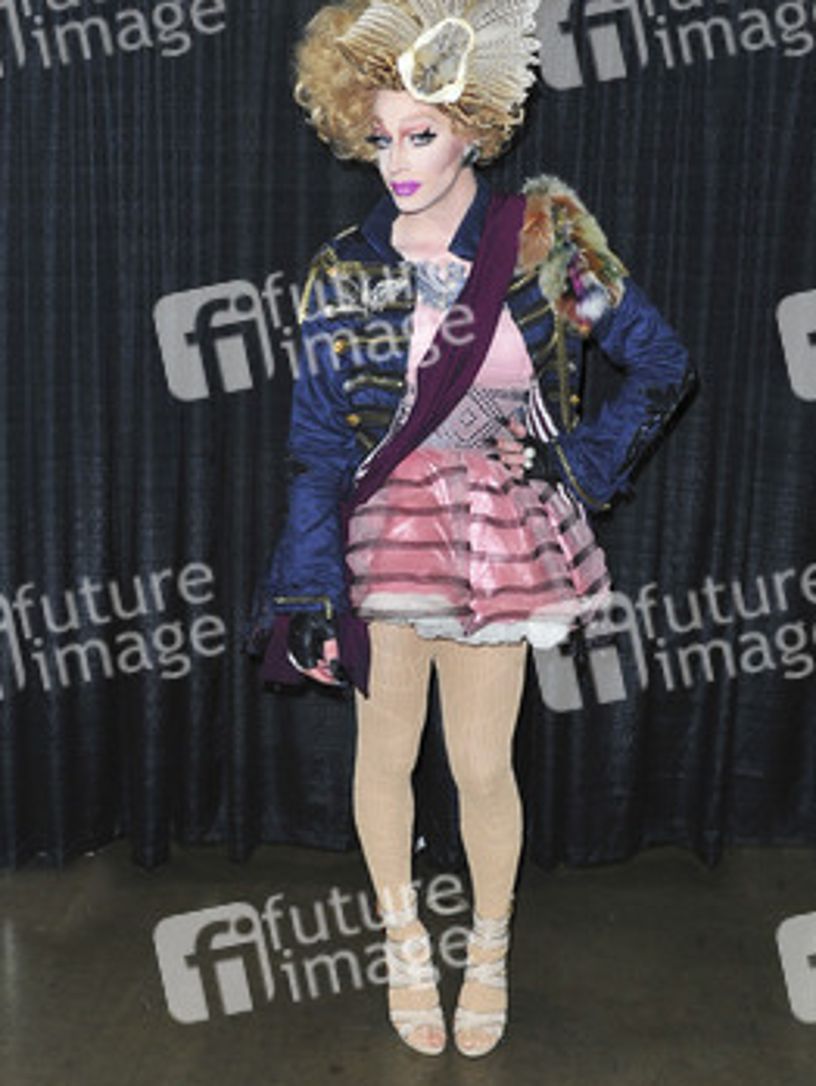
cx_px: 406
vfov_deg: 56.7
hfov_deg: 44.2
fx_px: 1005
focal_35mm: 32
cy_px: 482
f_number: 4
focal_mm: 29
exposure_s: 1/320
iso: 400
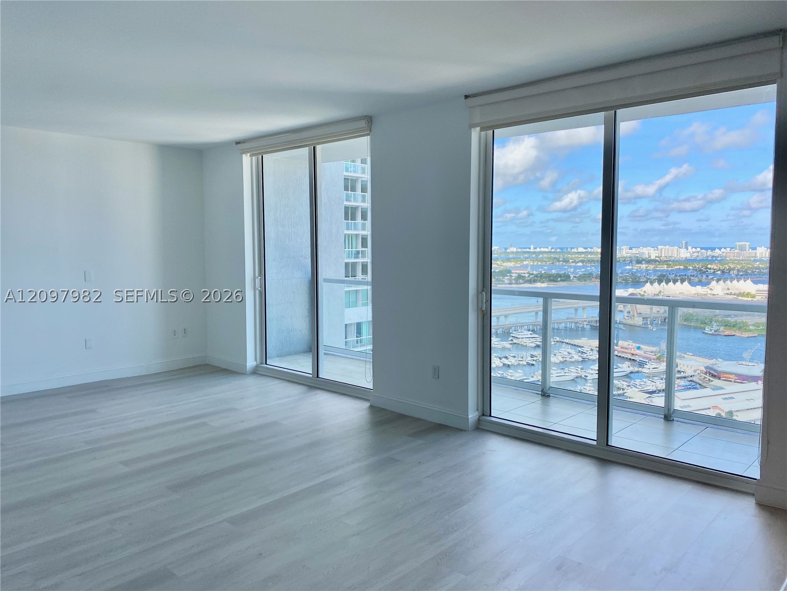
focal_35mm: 26
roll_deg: +0.2
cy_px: 296
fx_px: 591
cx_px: 394
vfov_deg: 53.1
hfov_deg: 67.3
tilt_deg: -5.3
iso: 32
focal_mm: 4.25
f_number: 1.8
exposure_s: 1/460
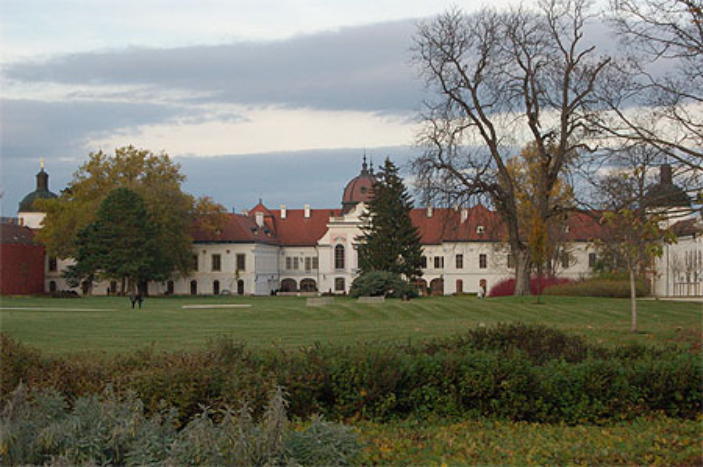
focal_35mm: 75
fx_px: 1463
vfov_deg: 18.1
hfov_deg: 27.0
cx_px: 352
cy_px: 234
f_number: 9
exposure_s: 1/320
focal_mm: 50
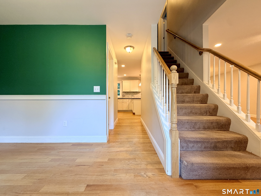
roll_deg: +1.6
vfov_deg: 85.7
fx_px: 106
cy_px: 98
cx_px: 130
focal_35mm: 14
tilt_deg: +0.6
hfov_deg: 102.1
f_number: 2.2
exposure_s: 1/60
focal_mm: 2.22
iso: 200
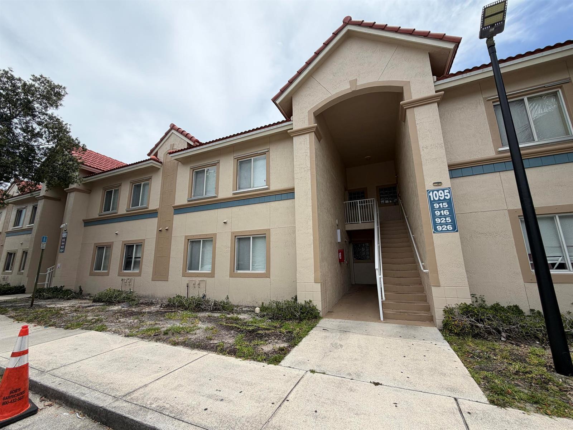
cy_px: 215
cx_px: 286
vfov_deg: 85.7
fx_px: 232
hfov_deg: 102.1
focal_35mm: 14
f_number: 2.2
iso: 20
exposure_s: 1/928
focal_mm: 2.22
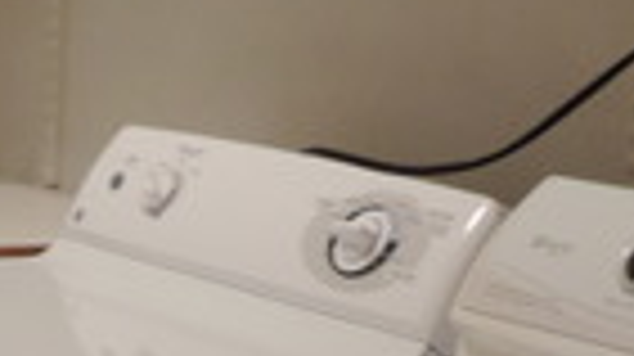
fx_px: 1999
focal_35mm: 119
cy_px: 406
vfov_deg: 10.0
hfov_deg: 18.0
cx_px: 346
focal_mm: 4.3
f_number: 3
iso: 400
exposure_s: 1/30
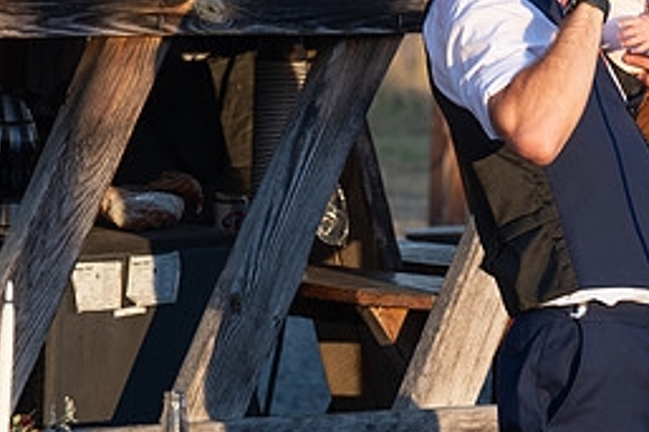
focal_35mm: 339
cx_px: 609
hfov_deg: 6.1
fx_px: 6107
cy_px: 90
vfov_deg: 4.0
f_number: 8
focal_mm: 150
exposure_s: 1/125
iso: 320
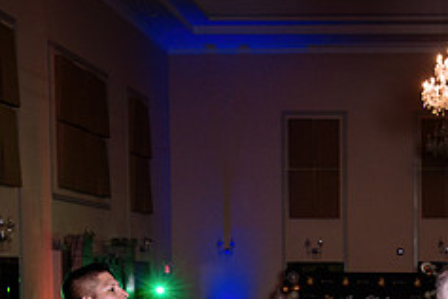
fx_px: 1045
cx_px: 422
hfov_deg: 23.4
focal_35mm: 84
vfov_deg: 15.7
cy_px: 342
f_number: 5
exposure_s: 1/100
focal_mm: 32.5
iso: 500
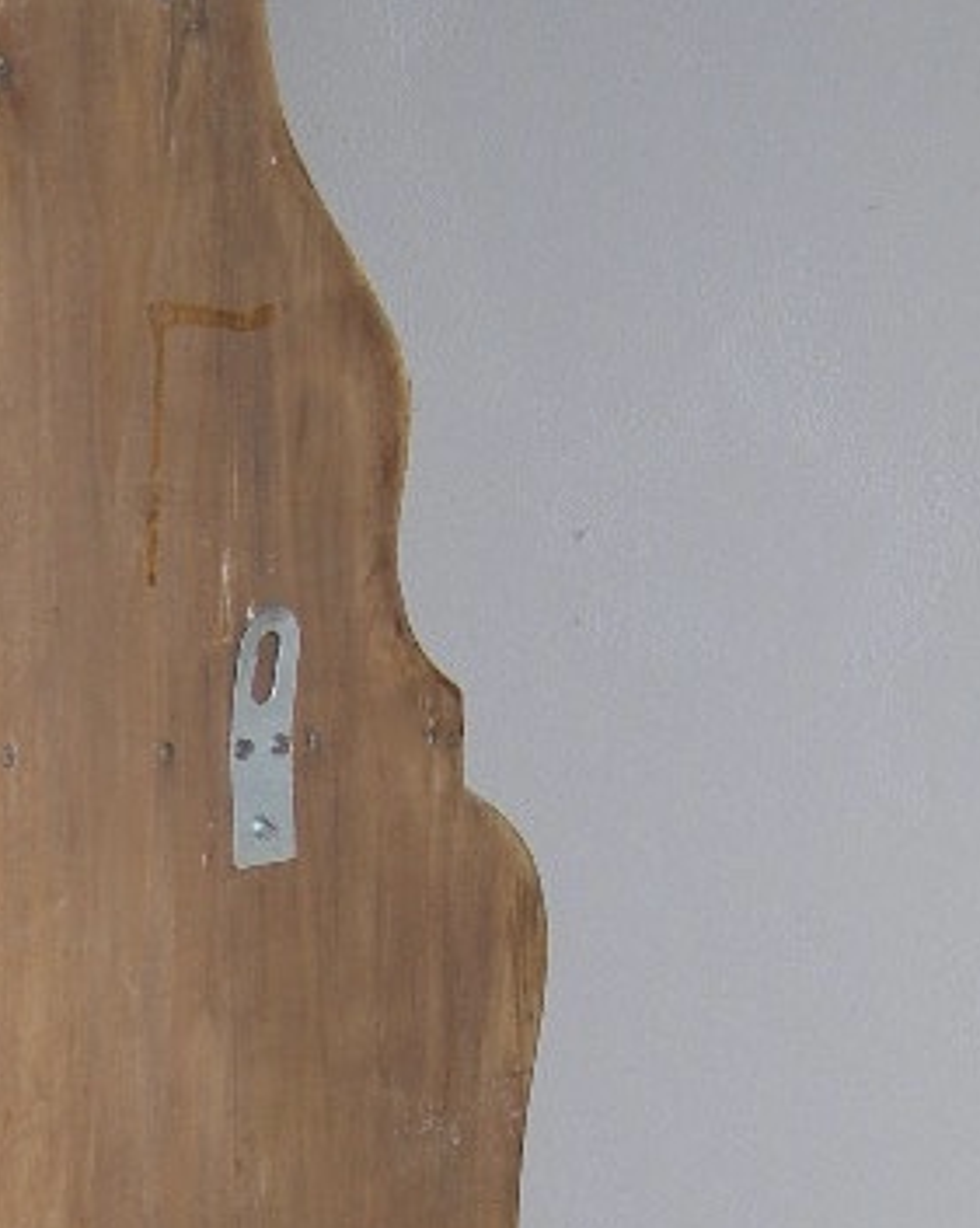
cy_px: 1413
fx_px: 3921
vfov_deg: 17.1
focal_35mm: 108
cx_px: -136
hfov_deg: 13.9
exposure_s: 1/60.1
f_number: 2.8
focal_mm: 7.8
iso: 50
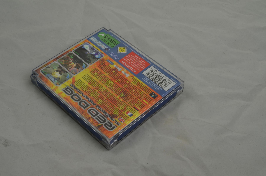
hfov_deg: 33.5
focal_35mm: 60
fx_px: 443
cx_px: 133
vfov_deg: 22.5
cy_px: 88
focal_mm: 40
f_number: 20
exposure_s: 1/3
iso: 100
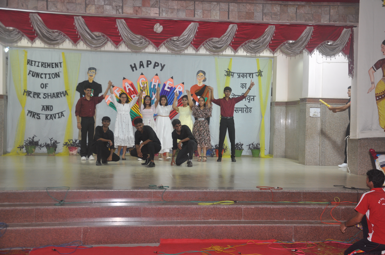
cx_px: 192
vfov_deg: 22.6
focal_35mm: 60
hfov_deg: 33.4
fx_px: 641
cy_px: 128
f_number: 4.5
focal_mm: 40
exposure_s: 1/60
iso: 500
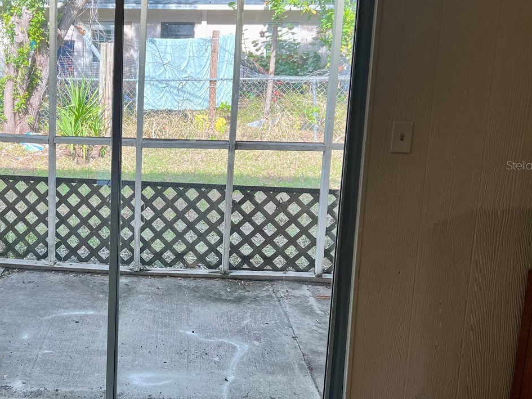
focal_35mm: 44
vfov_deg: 32.8
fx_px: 676
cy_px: 165
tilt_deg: -11.3
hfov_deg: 41.2
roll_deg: -0.3
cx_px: 109
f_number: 1.5
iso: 50
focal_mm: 5.7
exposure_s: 1/397
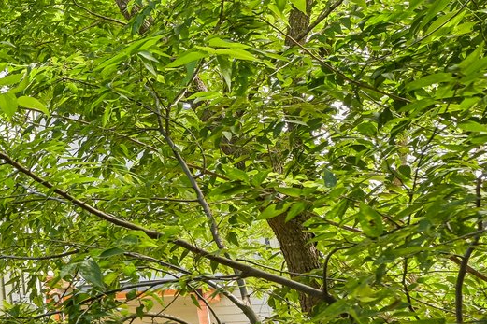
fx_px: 744
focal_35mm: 55
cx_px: -433
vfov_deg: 24.6
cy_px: 167
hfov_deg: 20.8
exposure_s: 1/45
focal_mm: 14
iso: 100
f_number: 6.7
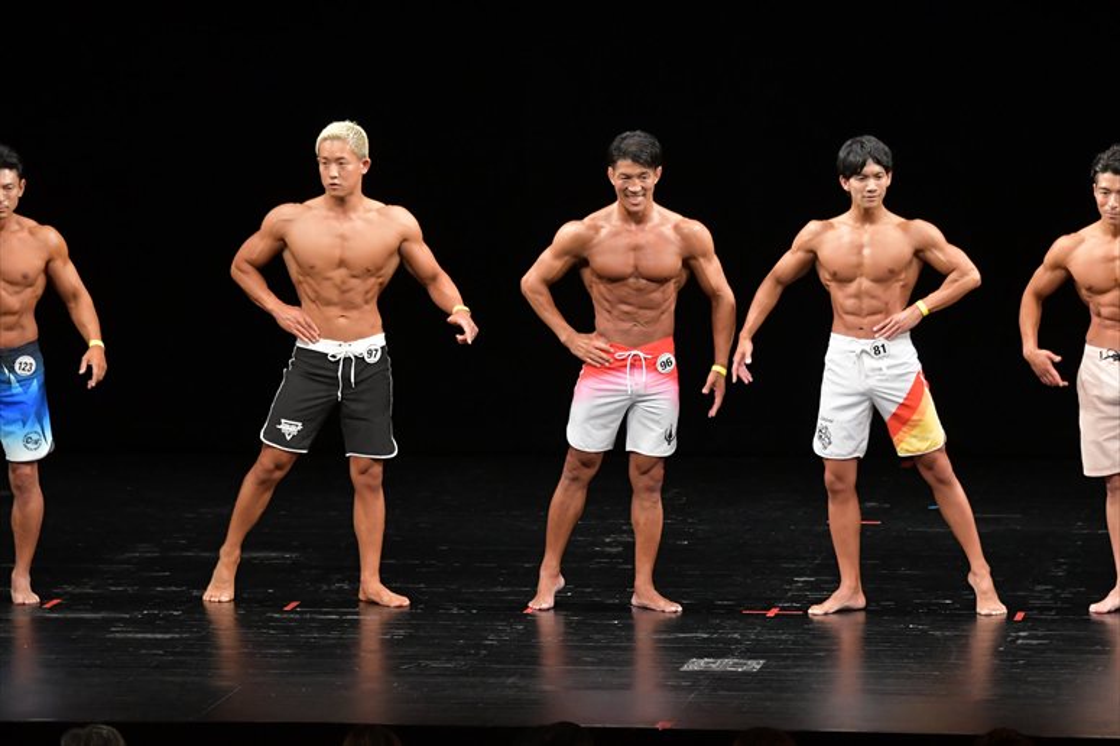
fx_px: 6281
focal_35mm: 202
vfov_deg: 6.8
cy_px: 373
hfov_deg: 10.2
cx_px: 560
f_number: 5.6
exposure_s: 1/400
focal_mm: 135
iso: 3200
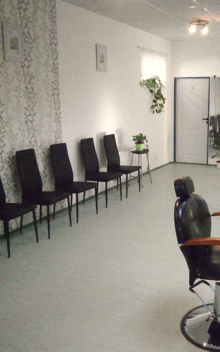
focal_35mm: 37
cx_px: 164
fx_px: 355
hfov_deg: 33.8
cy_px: 177
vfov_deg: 52.8
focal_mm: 4.7
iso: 1600
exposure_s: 1/400
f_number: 2.8
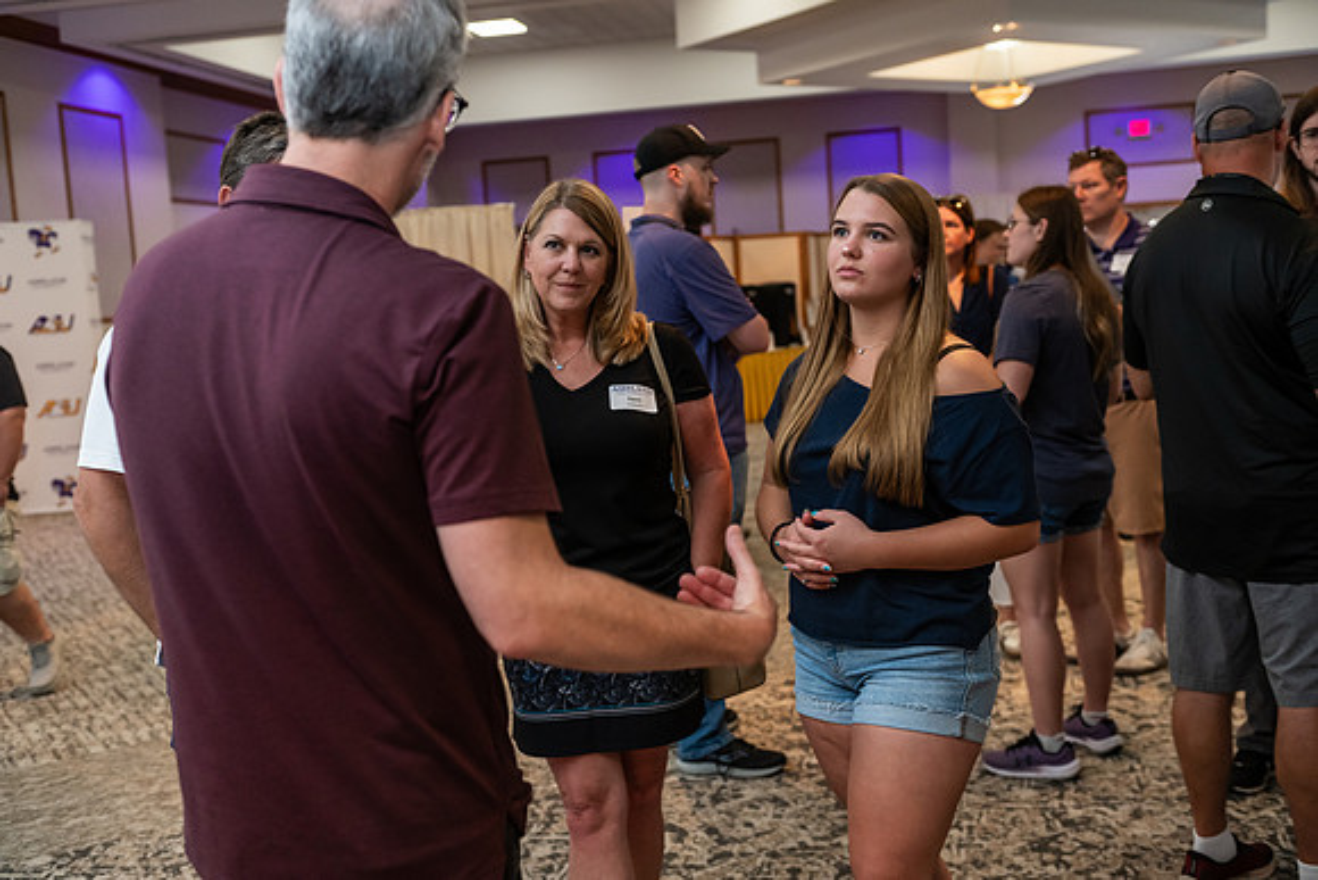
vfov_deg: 35.1
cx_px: 659
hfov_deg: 50.7
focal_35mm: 38
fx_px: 1391
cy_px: 440
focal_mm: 38
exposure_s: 1/160
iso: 1600
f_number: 3.2
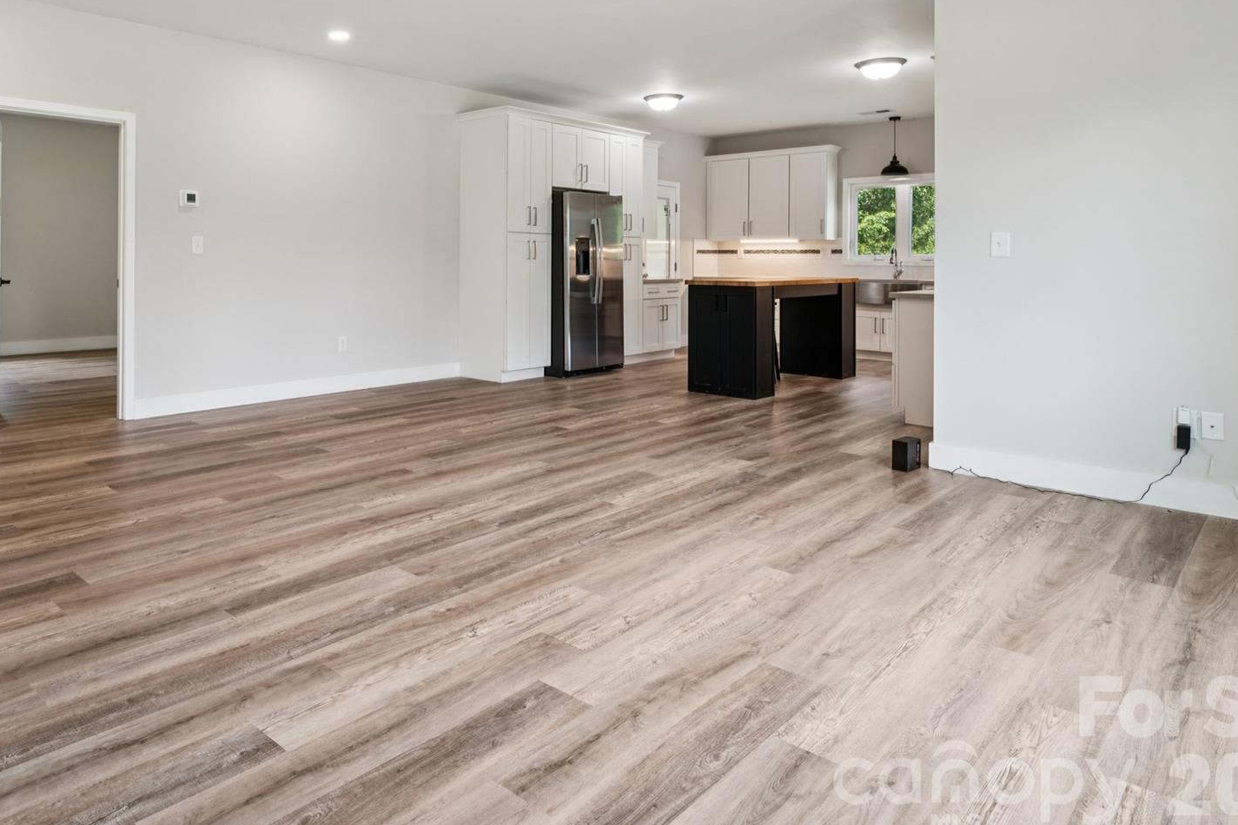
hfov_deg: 72.2
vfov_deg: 51.5
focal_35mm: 24
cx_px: 467
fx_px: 830
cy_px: 254
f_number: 13
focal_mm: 16.8
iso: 100
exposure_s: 1/3.33
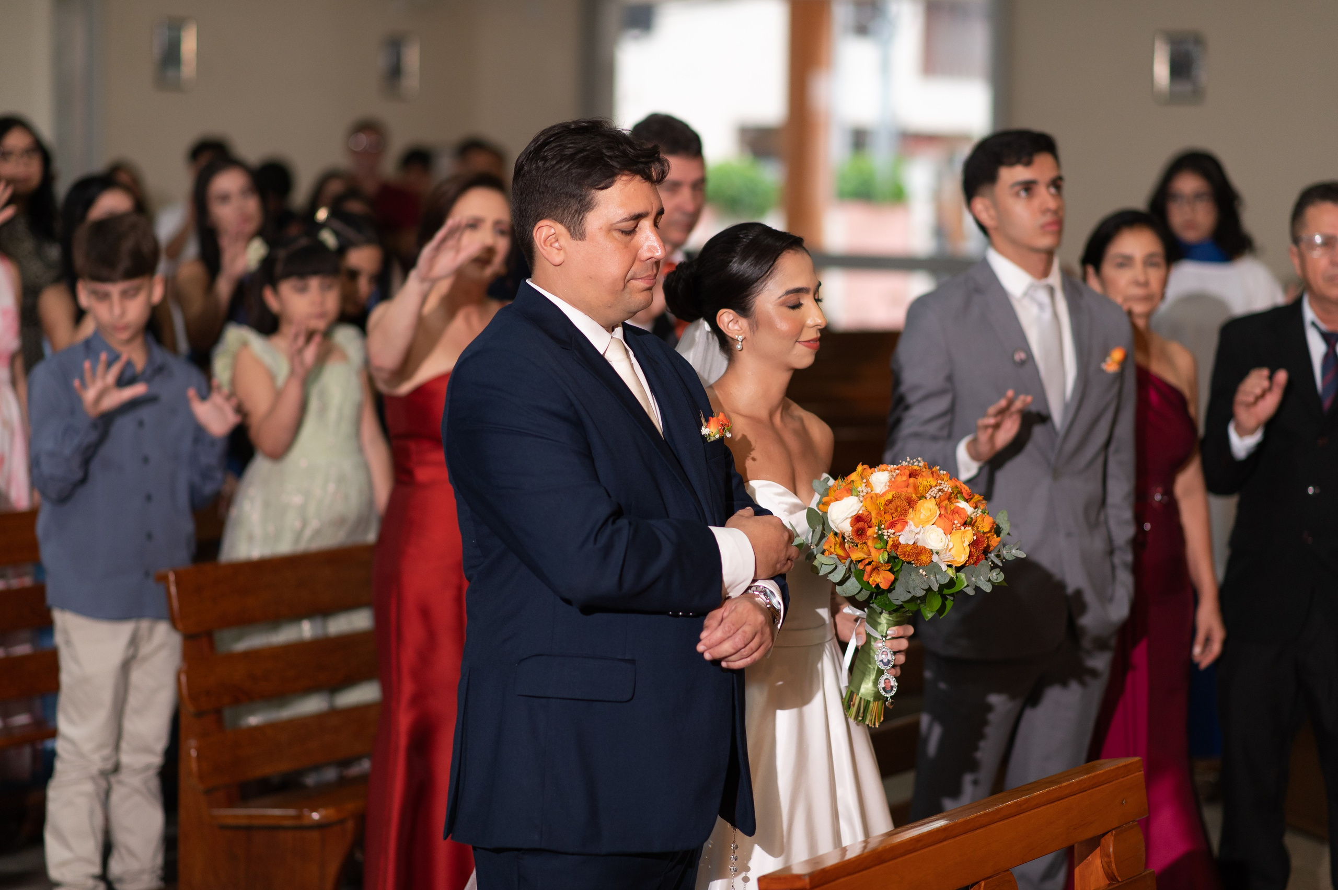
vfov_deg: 16.0
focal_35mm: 85
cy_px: 445
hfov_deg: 23.9
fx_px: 3157
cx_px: 669
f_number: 2.2
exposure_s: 1/320
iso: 800
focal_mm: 85
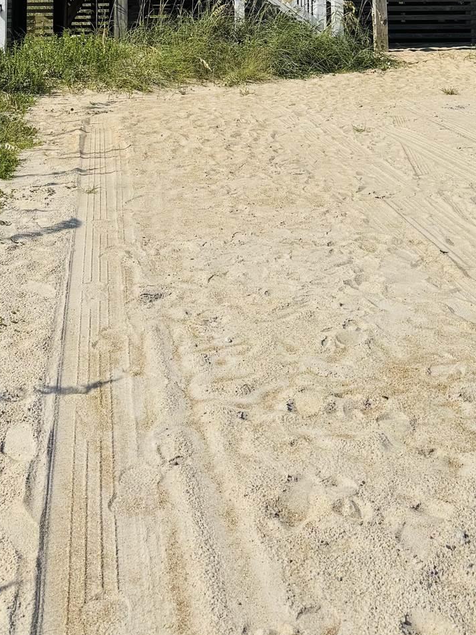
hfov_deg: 25.2
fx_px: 1063
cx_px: 225
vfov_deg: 29.4
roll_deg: +1.1
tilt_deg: +2.7
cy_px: -91
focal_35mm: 58
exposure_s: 1/6410
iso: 80
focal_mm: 6.76
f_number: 1.78
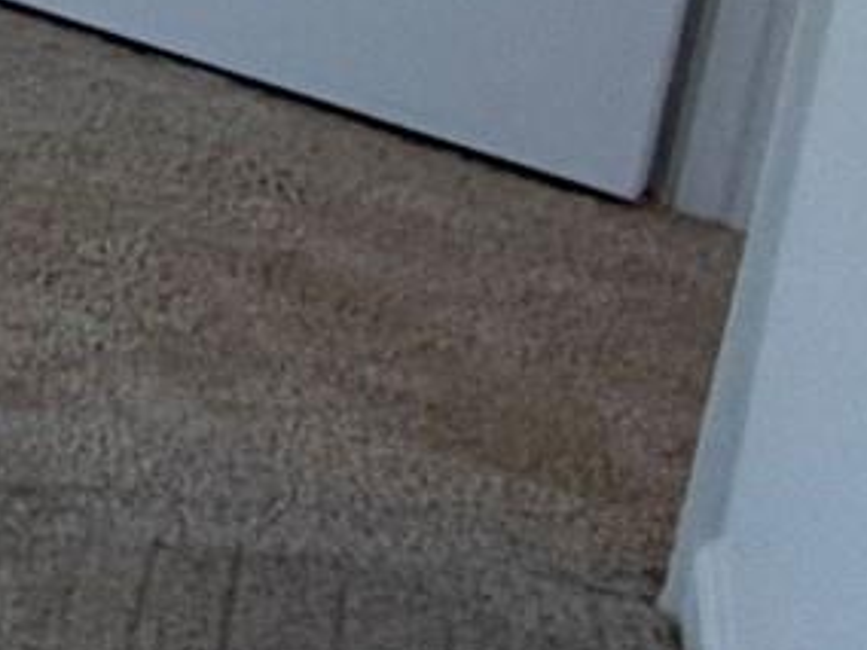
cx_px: -2235
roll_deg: +1.3
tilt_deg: -10.8
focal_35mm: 101
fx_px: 2530
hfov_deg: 9.3
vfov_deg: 12.4
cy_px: -772
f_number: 2.2
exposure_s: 1/120
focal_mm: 2.22
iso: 100
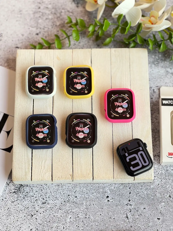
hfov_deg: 19.1
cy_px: 116
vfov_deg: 25.3
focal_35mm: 77
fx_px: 513
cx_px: 86
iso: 25
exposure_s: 1/114
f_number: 2.8
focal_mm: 9
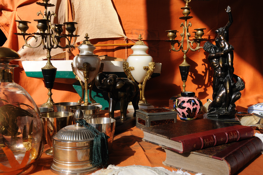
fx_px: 292
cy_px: 88
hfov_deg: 48.5
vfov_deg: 33.4
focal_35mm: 40
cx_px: 132
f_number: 25
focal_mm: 40
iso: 200
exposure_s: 1/15
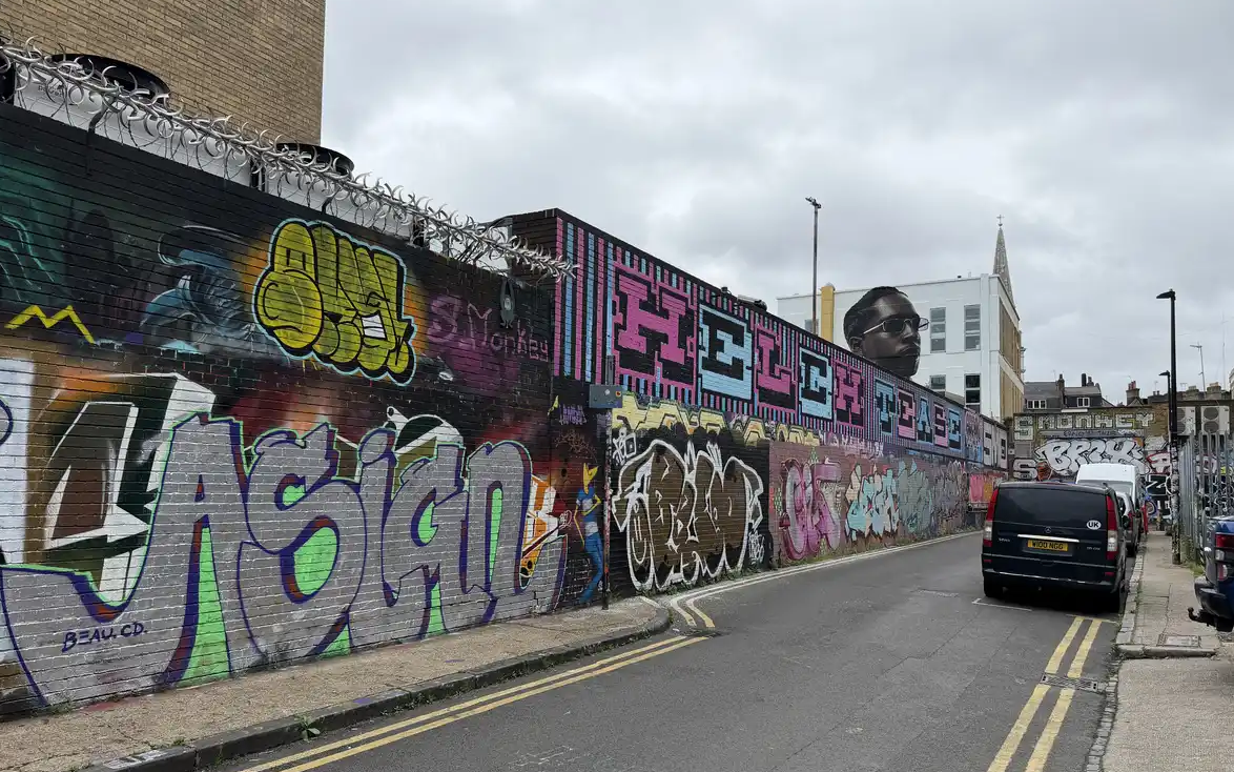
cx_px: 614
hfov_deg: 70.4
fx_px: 874
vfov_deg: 47.5
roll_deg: -0.5
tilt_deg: +3.9
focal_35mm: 26
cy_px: 431
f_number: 1.78
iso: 80
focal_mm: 6.76
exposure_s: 1/2801
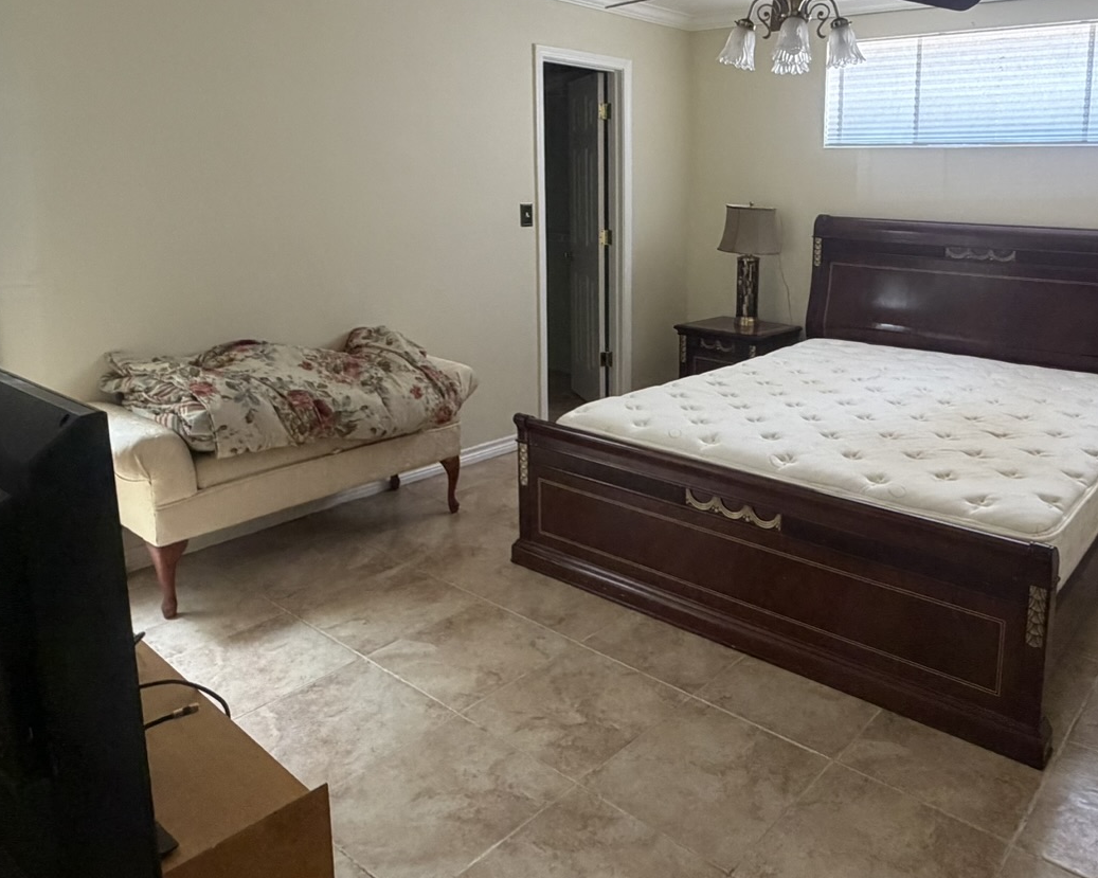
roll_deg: -1.4
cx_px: 732
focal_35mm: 27
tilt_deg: -8.9
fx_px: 877
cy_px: 310
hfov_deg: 62.5
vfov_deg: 52.4
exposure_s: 1/60
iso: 400
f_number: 2.2
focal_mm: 2.22
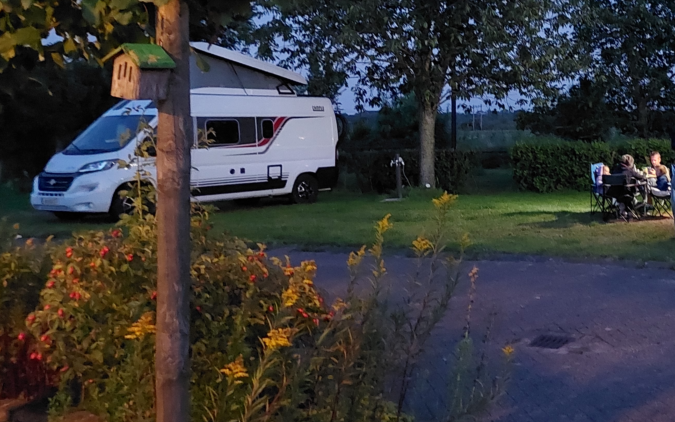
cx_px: 559
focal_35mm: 47
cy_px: 62
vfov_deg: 26.7
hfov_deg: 40.5
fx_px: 865
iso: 2500
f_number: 1.8
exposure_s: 1/11
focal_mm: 5.23
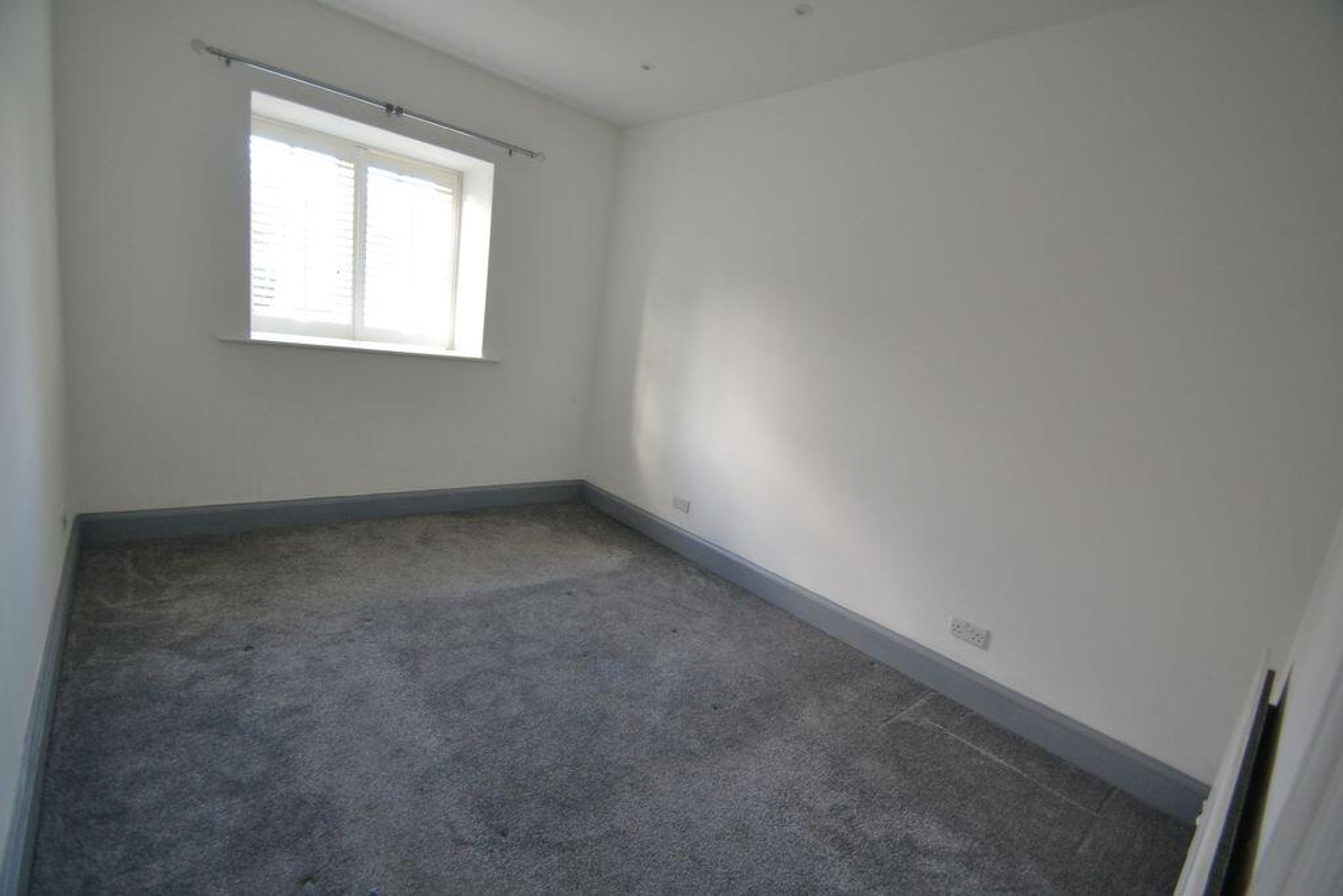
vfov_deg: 77.3
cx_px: 672
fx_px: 560
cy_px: 448
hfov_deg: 100.4
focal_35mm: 15
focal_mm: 10
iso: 720
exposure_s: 1/60
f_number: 3.5
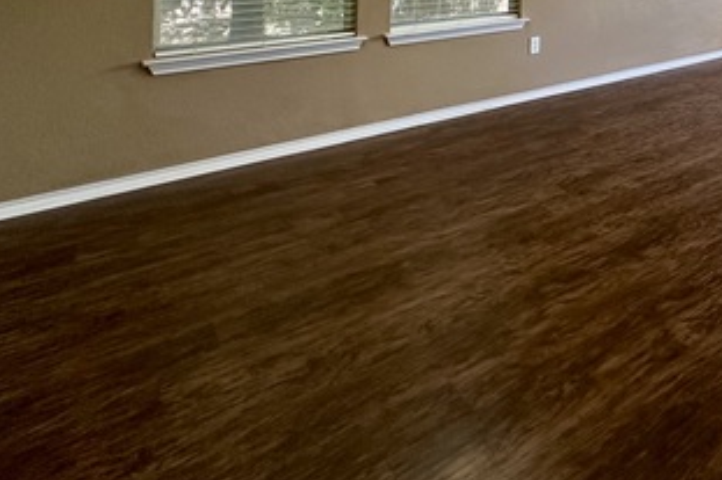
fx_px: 601
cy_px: -67
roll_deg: -3.1
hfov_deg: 52.5
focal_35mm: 30
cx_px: 680
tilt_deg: -2.5
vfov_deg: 35.9
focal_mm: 2.22
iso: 320
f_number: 2.2
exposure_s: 1/120
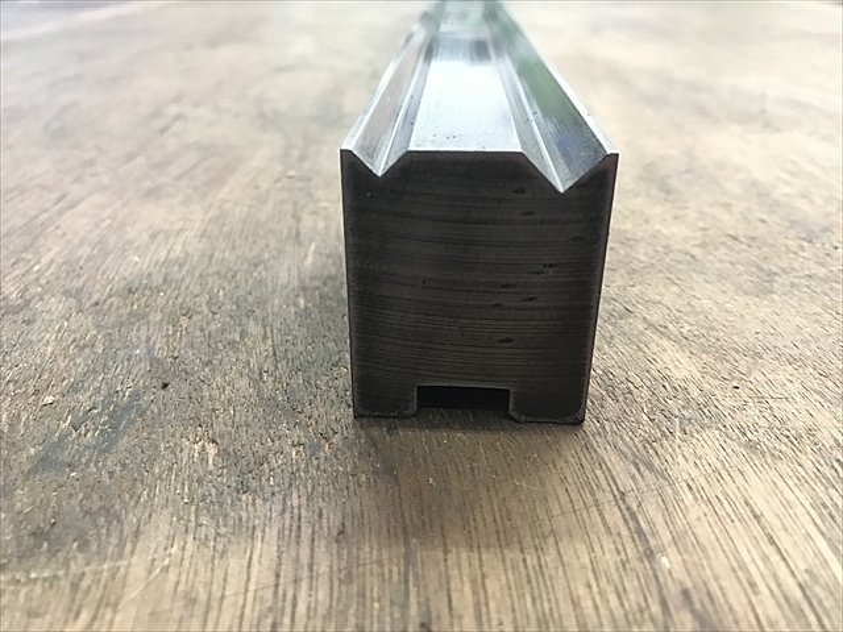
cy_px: 316
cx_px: 422
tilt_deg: -26.9
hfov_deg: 63.4
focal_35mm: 28
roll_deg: -0.9
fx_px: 682
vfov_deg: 49.7
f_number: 1.8
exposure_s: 1/15
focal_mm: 3.99
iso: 100
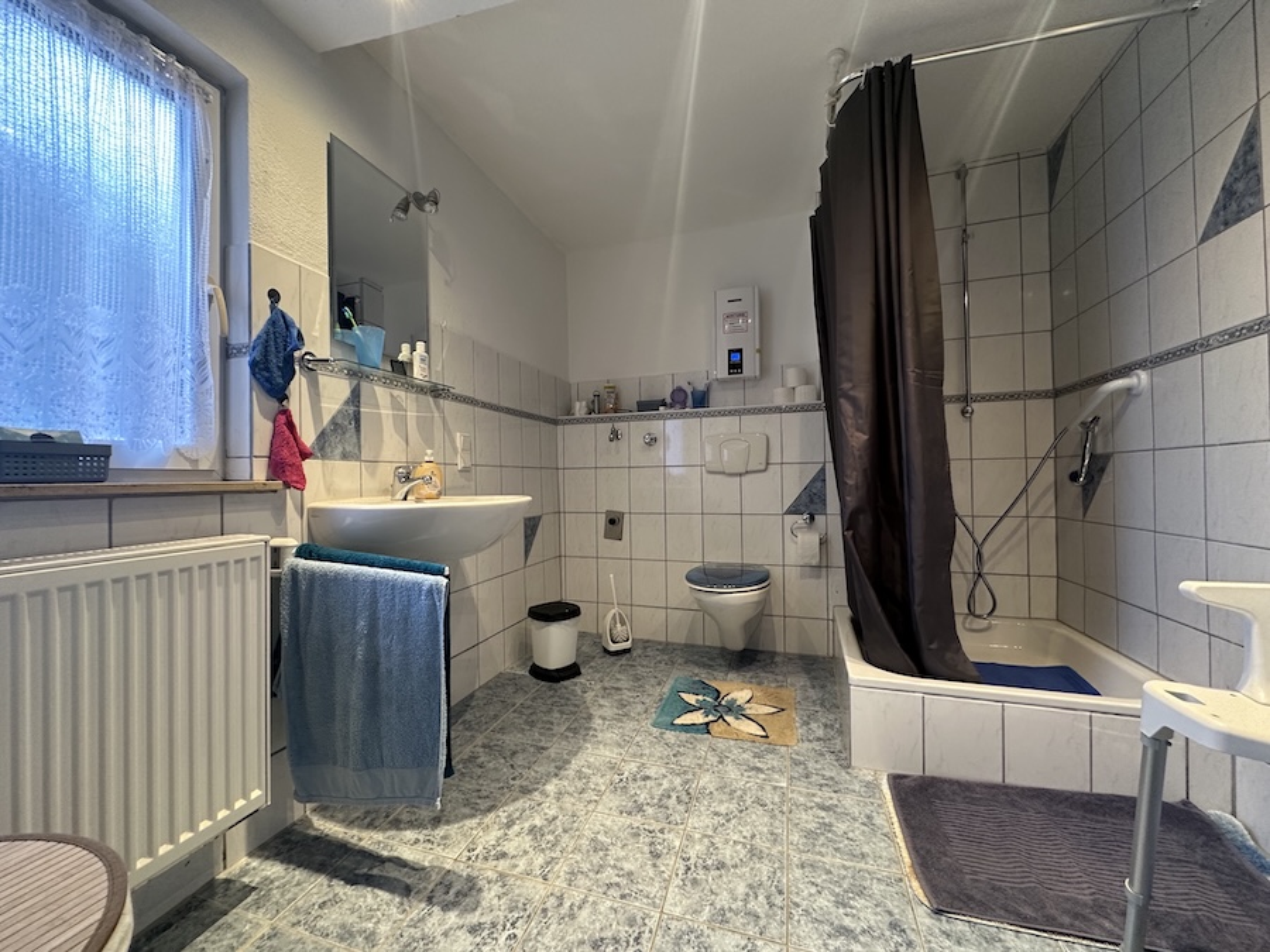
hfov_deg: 102.1
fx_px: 514
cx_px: 635
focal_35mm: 14
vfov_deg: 85.7
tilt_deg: -0.9
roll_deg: +1.2
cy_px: 476
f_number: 2.2
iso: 250
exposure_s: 1/50
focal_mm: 2.22
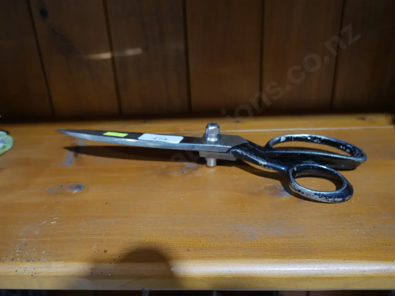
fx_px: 388
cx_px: 198
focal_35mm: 34
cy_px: 148
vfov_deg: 41.8
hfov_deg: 54.0
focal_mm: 17
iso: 800
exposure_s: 1/60
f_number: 4
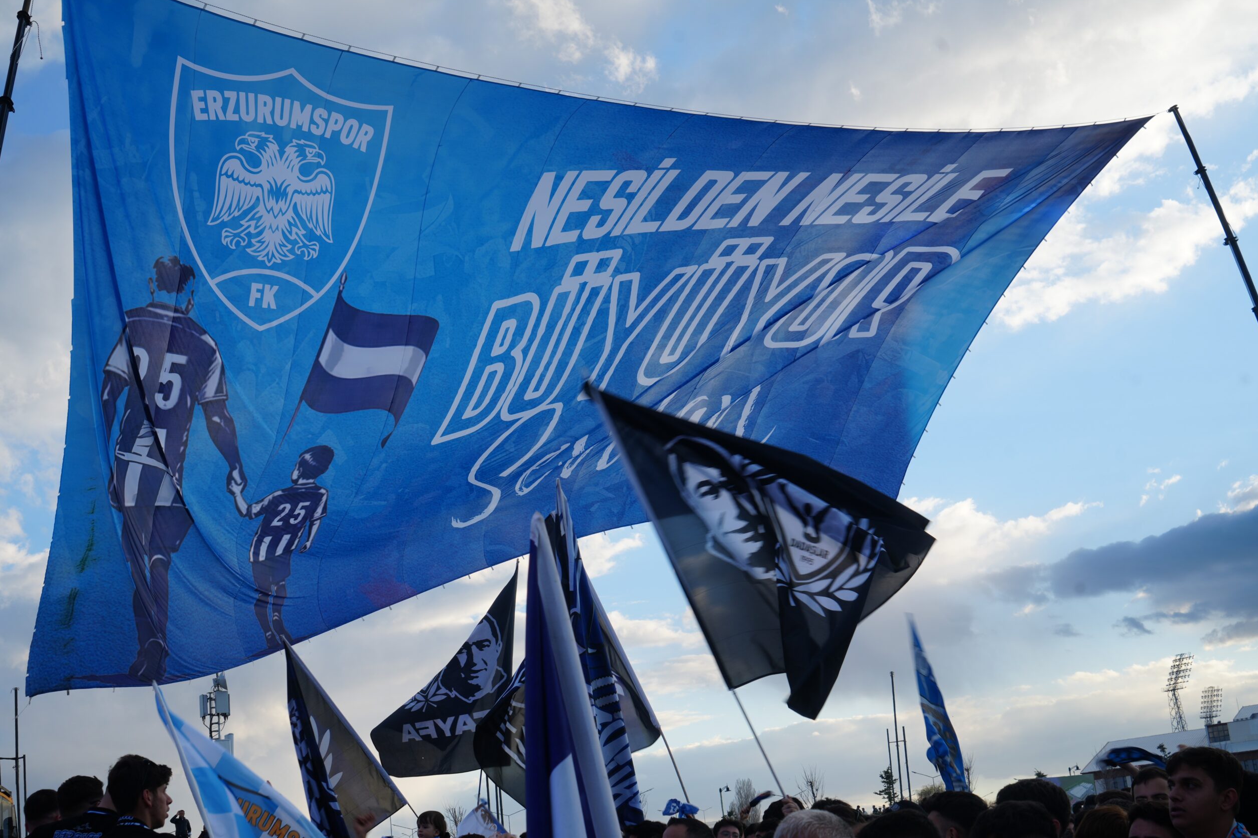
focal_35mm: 48
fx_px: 1677
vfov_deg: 28.1
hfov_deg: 41.1
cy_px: 423
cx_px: 618
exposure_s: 1/100
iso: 100
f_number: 7.1
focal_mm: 47
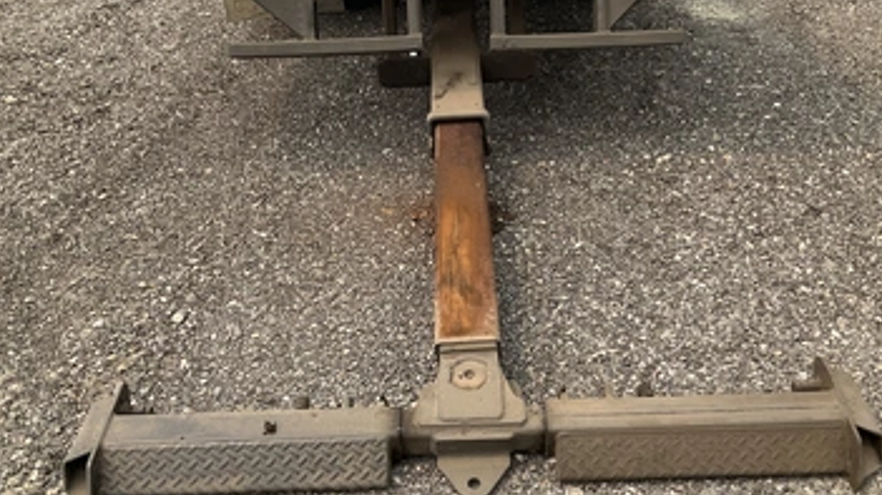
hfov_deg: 55.3
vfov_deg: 32.5
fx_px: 841
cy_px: 324
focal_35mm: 36
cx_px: 472
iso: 25
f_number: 1.8
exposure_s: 1/770
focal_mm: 3
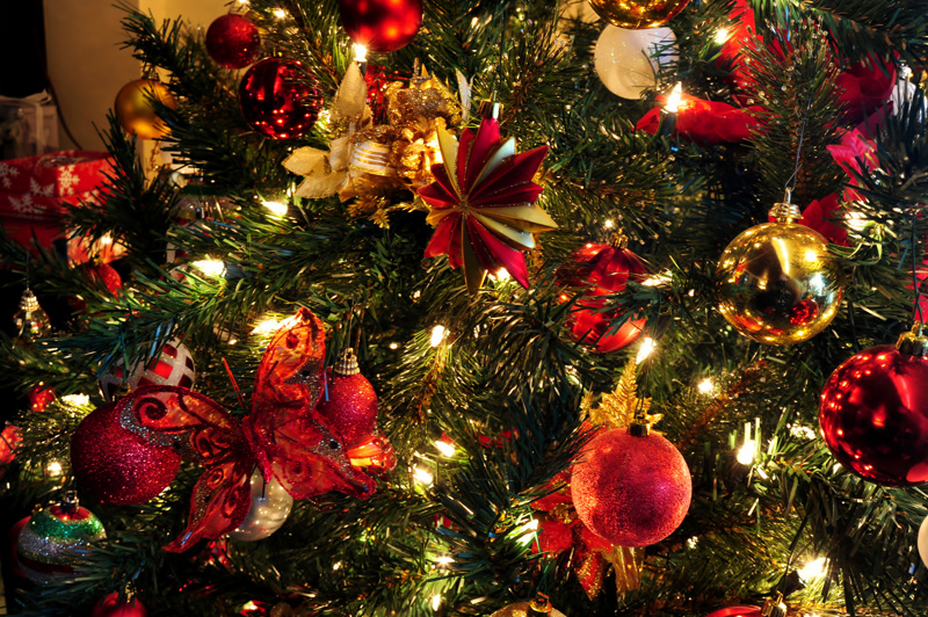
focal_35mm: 35
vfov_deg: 37.8
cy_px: 308
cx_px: 464
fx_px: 901
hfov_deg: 54.5
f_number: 13
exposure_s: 2
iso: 250
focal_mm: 35
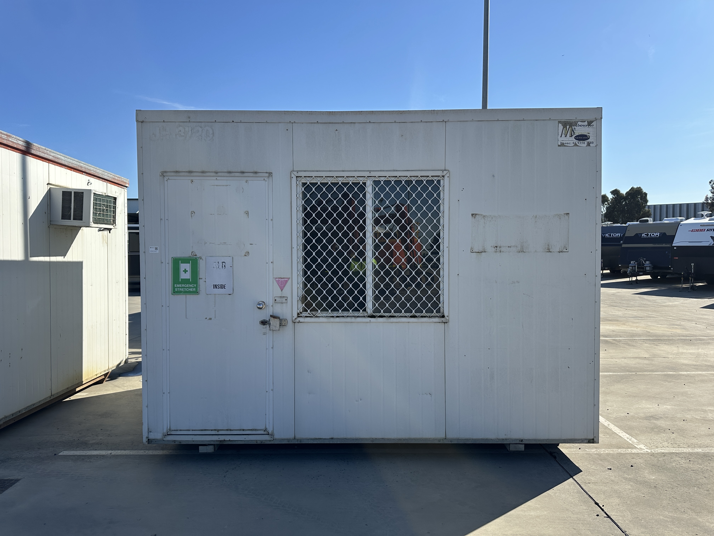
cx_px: 357
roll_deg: +0.1
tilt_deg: -2.1
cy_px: 268
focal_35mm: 24
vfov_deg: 56.8
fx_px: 495
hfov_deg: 71.6
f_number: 1.78
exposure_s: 1/4348
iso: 80
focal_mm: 6.86
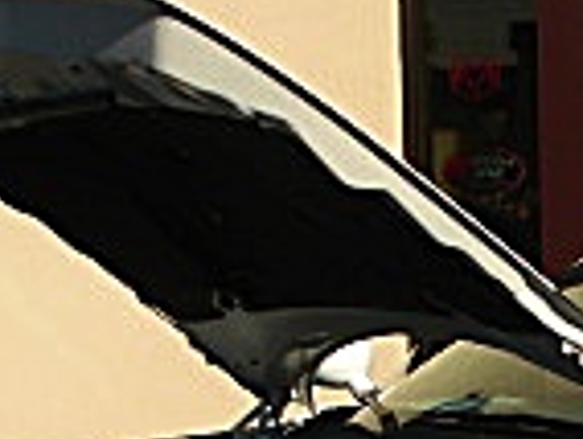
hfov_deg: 11.9
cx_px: 714
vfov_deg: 8.9
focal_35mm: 162
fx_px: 2733
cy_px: 693
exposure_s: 1/160
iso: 50
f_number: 7.9
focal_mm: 6.3
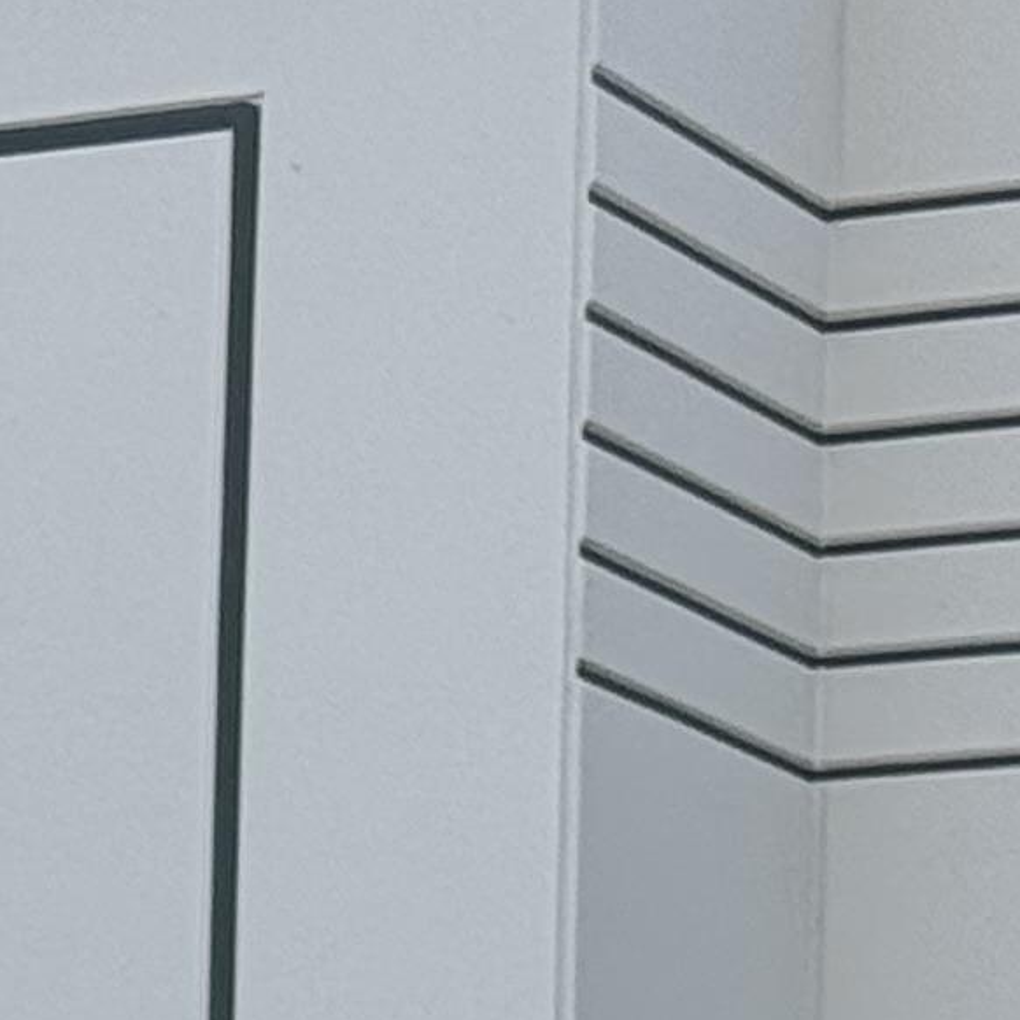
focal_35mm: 294
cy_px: 1688
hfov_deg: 5.7
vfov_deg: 5.9
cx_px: -1725
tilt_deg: +3.6
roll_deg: -0.9
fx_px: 9801
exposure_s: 1/356
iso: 64
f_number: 1.78
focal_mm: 6.76
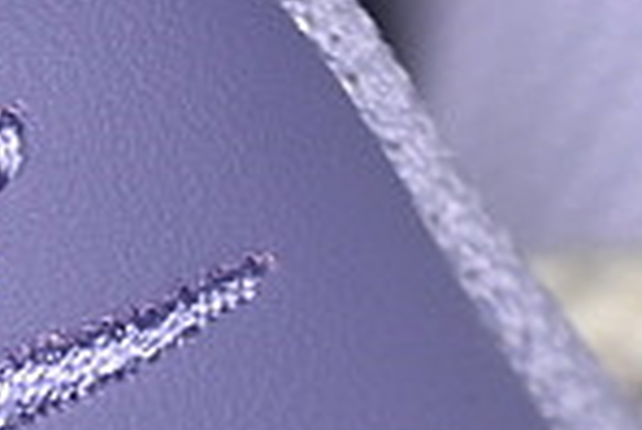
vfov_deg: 2.5
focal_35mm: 548
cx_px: -495
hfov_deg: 3.7
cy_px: 1494
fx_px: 9782
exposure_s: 1/80
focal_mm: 50
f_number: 7.1
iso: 160
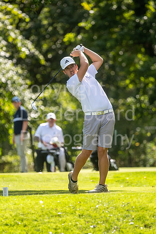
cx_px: 78
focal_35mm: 450
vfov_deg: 4.6
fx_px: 2932
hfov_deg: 3.0
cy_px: 117
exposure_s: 1/1600
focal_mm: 300
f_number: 4
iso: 400
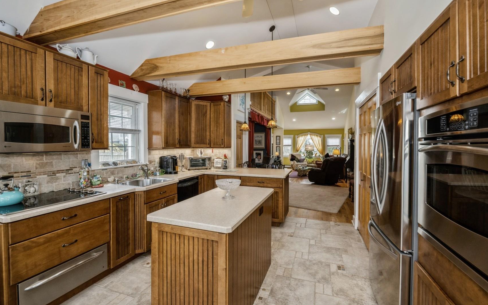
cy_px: 148
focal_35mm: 15
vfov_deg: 74.8
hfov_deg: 101.4
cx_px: 254
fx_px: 199
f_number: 7.1
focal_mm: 14
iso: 250
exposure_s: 1/60
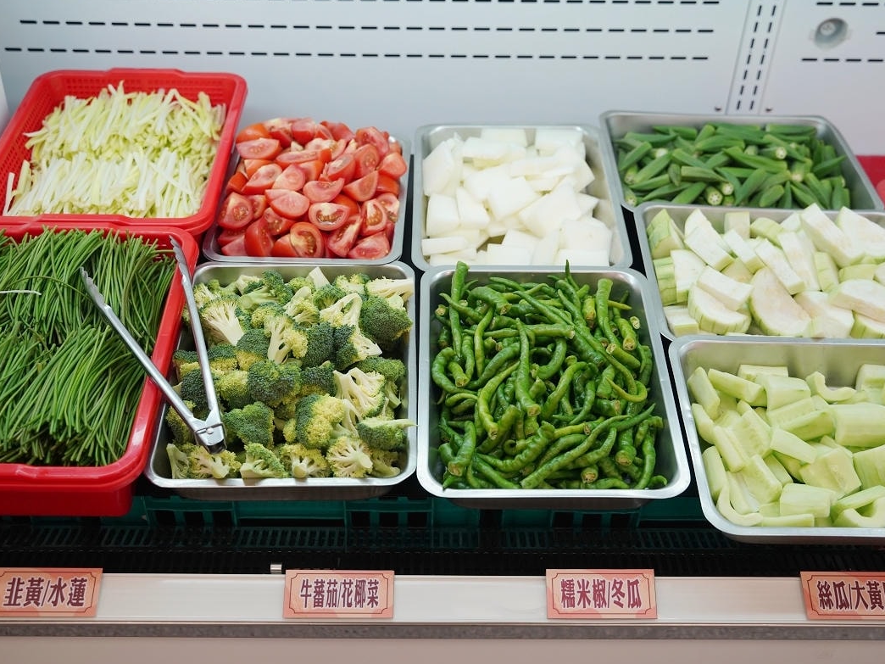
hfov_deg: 44.8
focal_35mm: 42
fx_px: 1074
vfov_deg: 34.3
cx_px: 451
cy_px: 330
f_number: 4
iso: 640
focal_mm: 38
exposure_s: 1/160
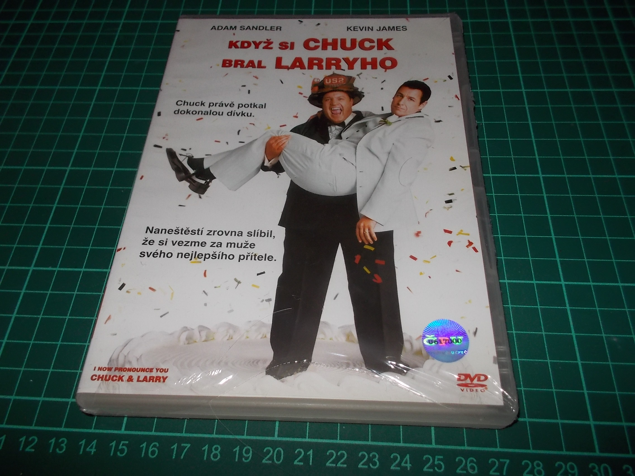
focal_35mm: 29
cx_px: 318
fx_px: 532
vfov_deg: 48.2
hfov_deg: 61.7
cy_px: 238
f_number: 3.3
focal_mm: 4.1
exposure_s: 1/30
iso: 200
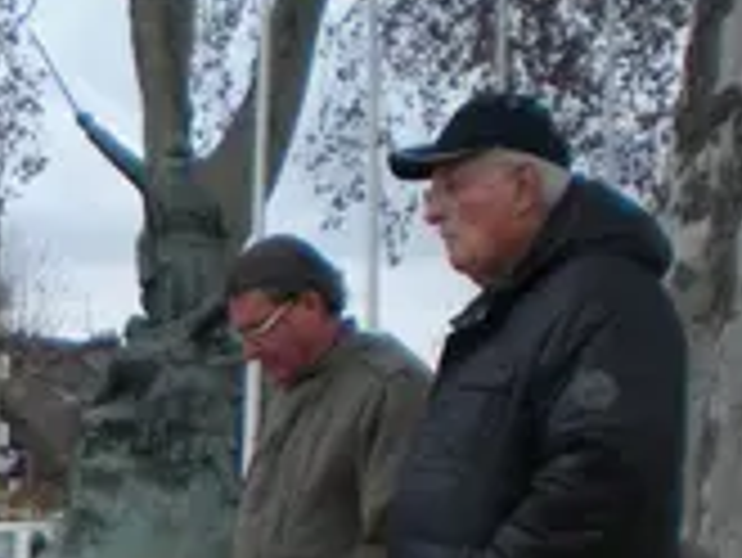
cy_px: 740
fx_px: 2467
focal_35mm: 115
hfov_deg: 15.8
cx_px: -342
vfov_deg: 12.5
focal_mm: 6.3
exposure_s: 1/86
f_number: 3.1
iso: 64
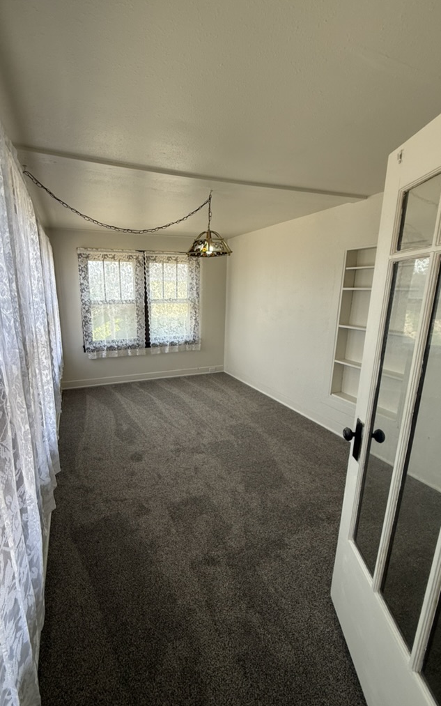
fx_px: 288
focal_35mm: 15
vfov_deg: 101.5
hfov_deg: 74.0
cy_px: 353
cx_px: 178
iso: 50
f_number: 2.2
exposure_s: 1/189
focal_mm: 2.22
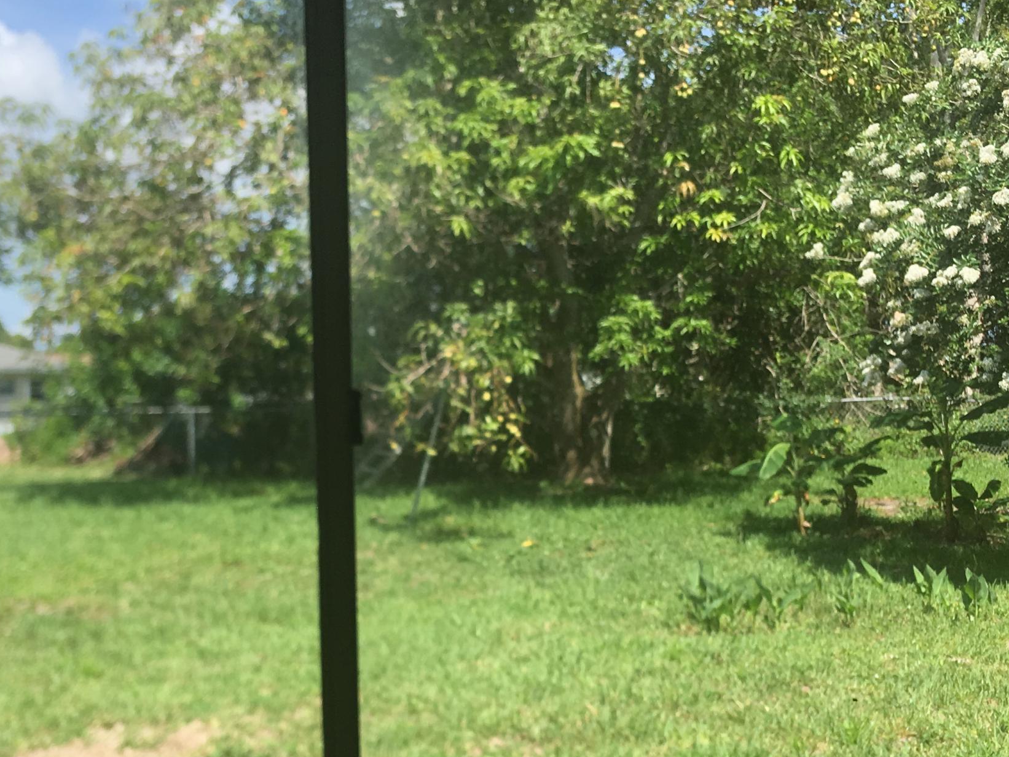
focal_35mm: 53
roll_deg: +1.4
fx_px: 1545
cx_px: 474
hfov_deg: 36.2
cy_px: 494
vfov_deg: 27.4
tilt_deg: +0.1
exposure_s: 1/950
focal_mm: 4.15
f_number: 2.2
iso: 25
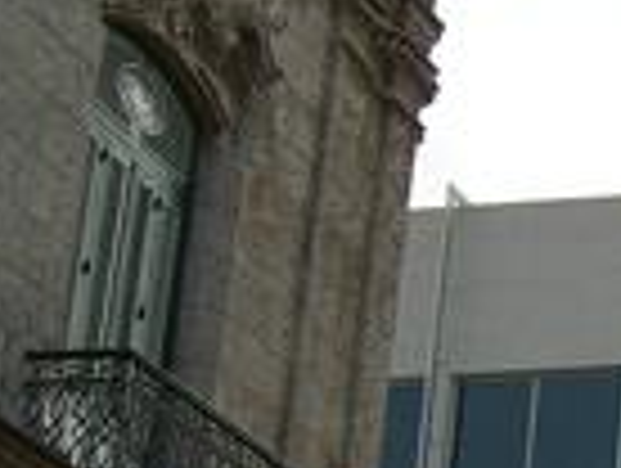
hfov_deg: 10.2
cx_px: 1332
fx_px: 3163
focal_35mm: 176
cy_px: 675
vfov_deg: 8.3
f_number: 4
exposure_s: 1/640
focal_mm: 7.9
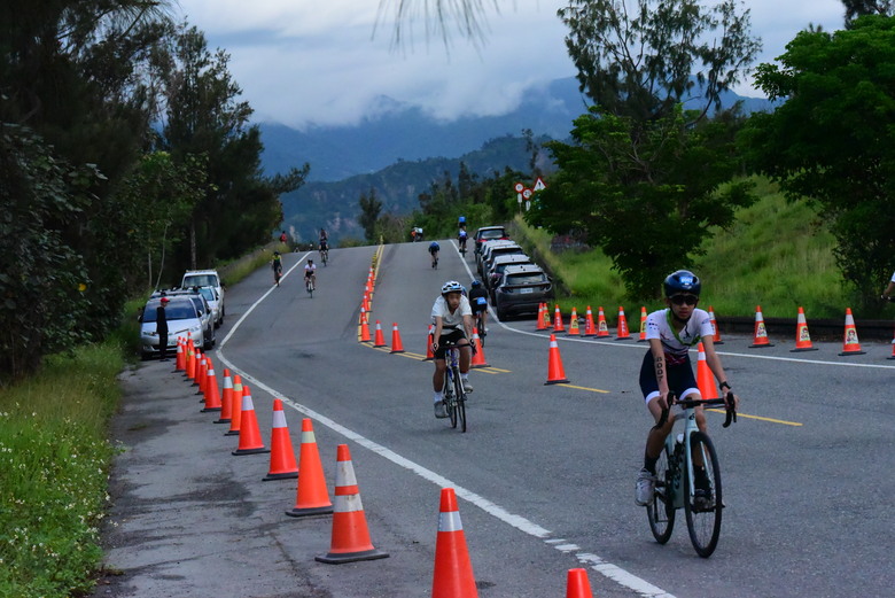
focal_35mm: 112
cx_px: 448
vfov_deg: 12.2
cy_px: 299
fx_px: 2786
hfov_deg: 18.3
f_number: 16
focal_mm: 112
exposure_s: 1/4000
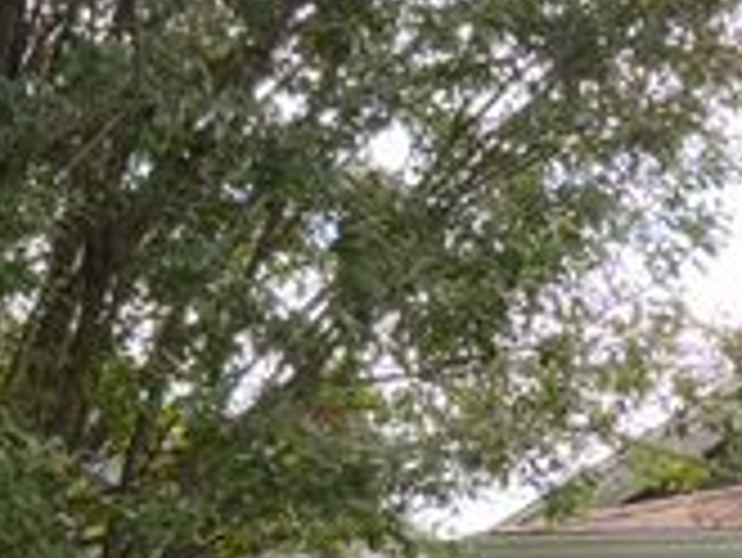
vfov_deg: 12.6
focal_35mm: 112
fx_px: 2402
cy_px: 817
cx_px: 1034
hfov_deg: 16.4
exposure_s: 1/935
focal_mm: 6.76
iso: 100
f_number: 1.78
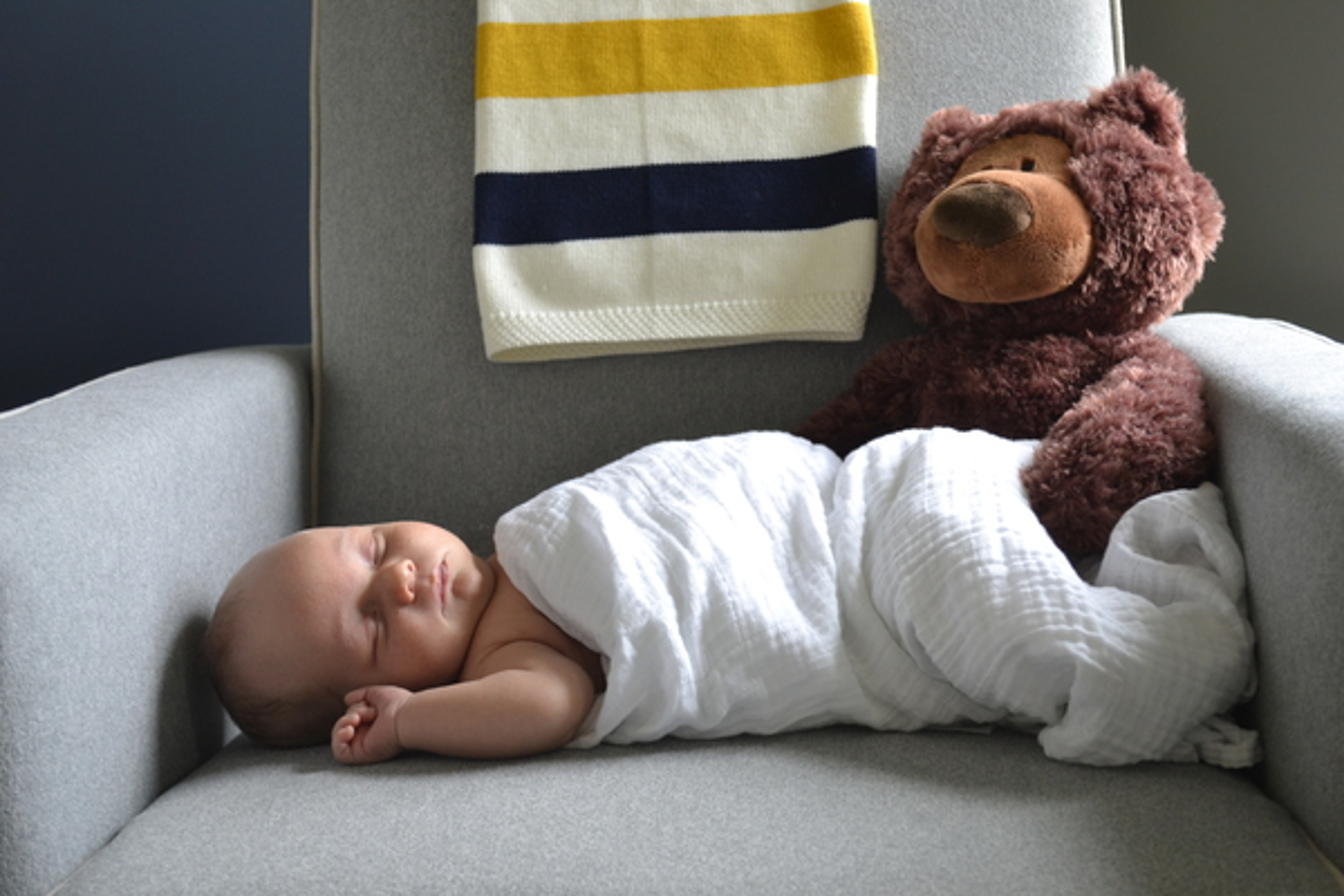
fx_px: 2016
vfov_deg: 25.1
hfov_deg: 36.9
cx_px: 672
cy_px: 448
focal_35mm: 54
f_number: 5
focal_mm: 36
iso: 450
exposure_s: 1/15
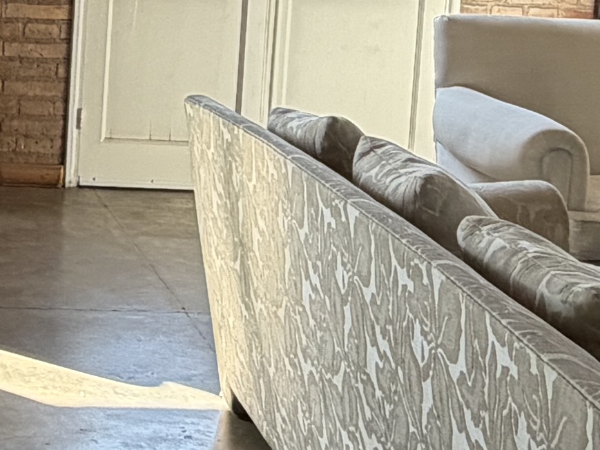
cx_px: -28
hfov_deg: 20.5
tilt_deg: -3.5
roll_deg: -2.4
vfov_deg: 15.6
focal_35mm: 92
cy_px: -50
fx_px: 1595
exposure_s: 1/121
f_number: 2.2
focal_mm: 2.22
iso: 125
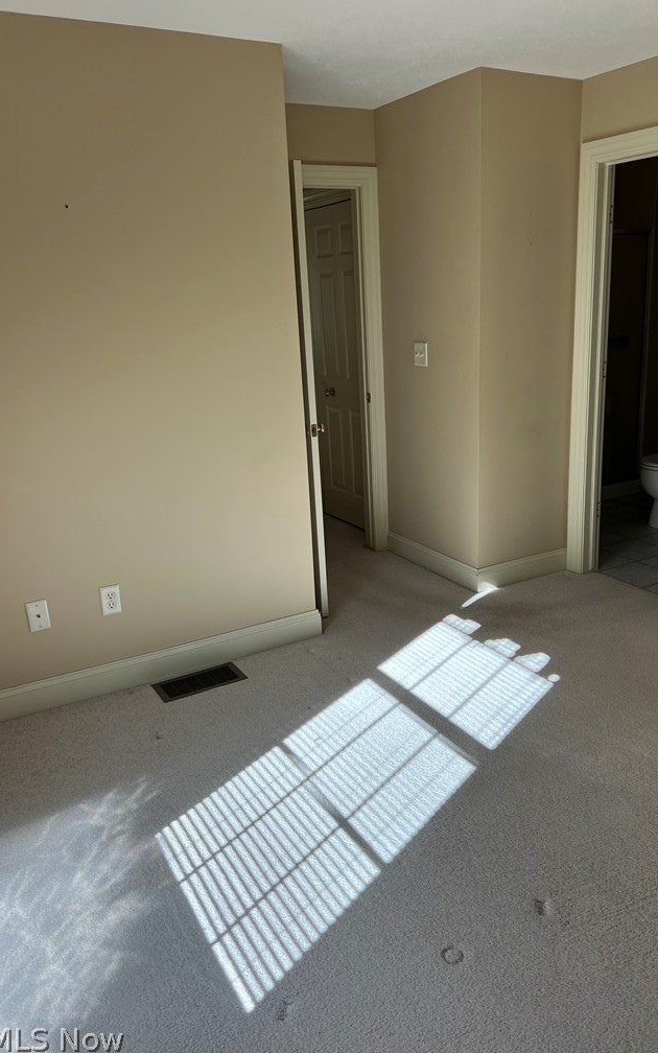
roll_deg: +2.6
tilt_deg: -12.2
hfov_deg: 44.4
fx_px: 803
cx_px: 380
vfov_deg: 66.5
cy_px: 529
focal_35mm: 28
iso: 50
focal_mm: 5.7
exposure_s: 1/166
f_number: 1.5
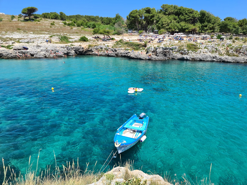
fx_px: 178
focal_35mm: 25
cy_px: 92
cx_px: 124
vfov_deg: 54.9
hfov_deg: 69.4
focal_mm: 7
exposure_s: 1/722
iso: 50
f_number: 1.8
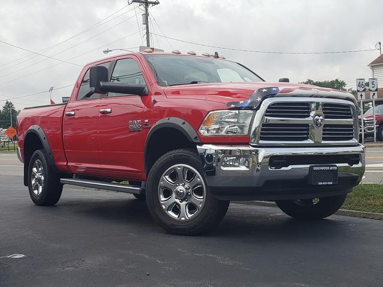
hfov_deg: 67.3
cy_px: 144
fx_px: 288
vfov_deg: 53.1
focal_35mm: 26
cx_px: 192
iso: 50
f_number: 2.4
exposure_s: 1/960
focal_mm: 4.3
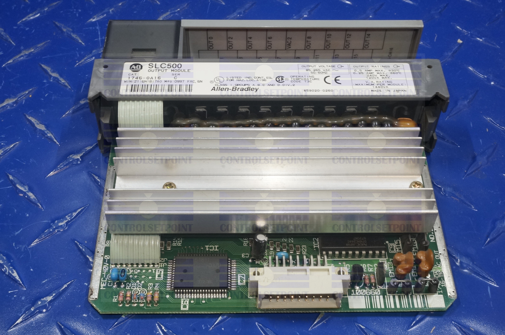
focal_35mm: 48
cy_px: 168
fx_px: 672
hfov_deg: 41.2
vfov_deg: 28.0
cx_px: 252
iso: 800
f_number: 22
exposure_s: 1/6
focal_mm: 32
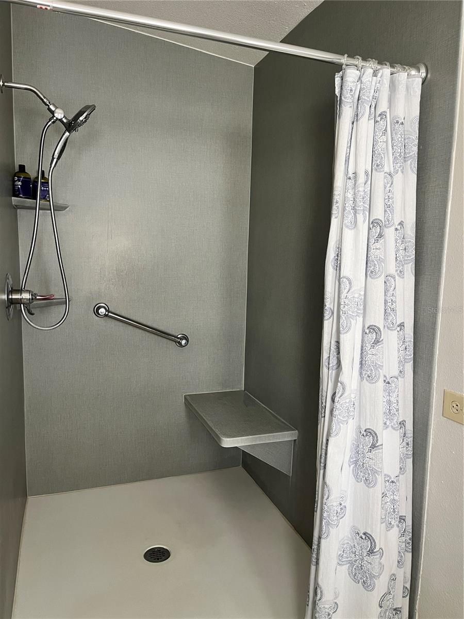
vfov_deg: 67.3
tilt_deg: -8.6
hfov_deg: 53.1
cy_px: 310
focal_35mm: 26
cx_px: 232
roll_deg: -0.9
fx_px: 465
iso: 125
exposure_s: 1/73
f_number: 1.6
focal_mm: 5.1
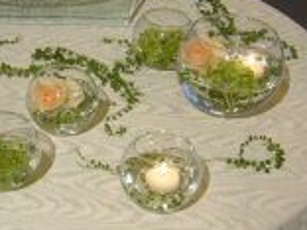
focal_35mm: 90
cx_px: 26
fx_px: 798
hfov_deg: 21.3
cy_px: 140
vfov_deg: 16.4
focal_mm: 5.8
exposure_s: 1/30
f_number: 2.8
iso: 100
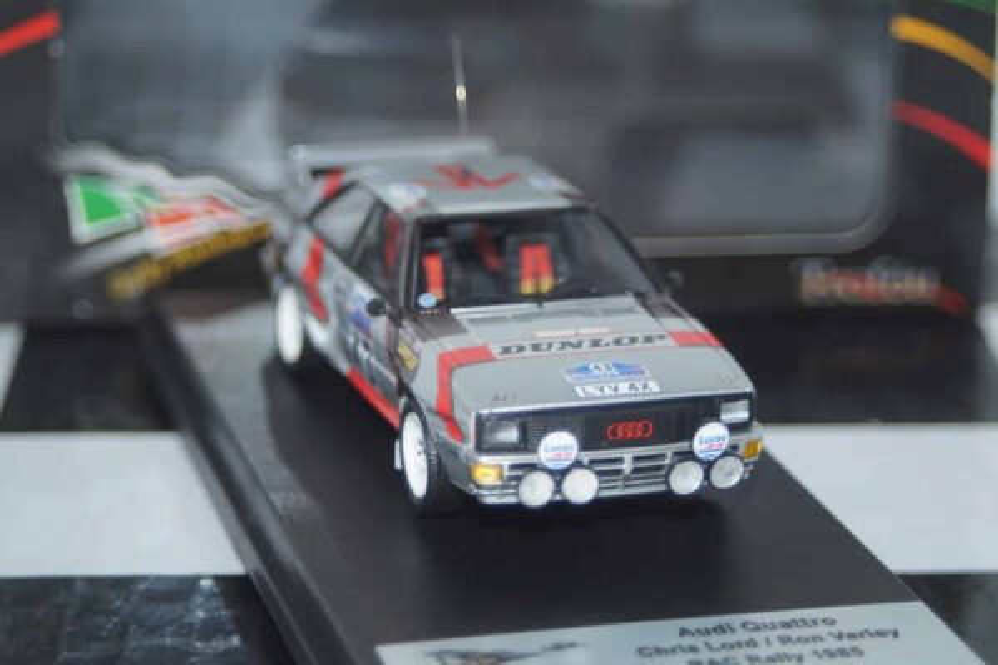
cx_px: 499
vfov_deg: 11.4
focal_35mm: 120
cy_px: 332
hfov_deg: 17.1
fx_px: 3326
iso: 500
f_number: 5.6
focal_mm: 80
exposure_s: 1/125
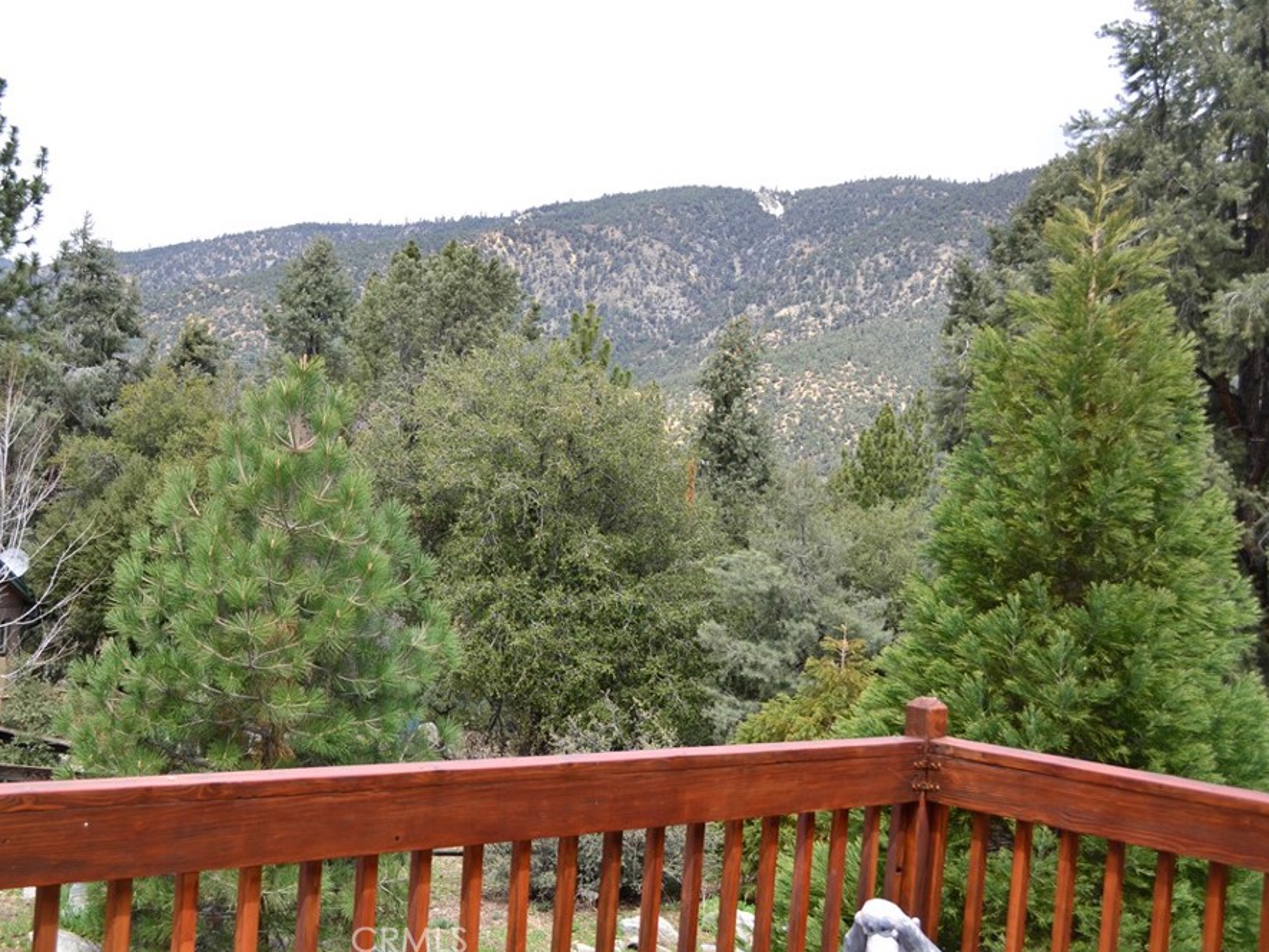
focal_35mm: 40
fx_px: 1467
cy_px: 472
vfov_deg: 36.0
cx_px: 587
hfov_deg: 46.7
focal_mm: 24
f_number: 5.6
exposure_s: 1/200
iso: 100
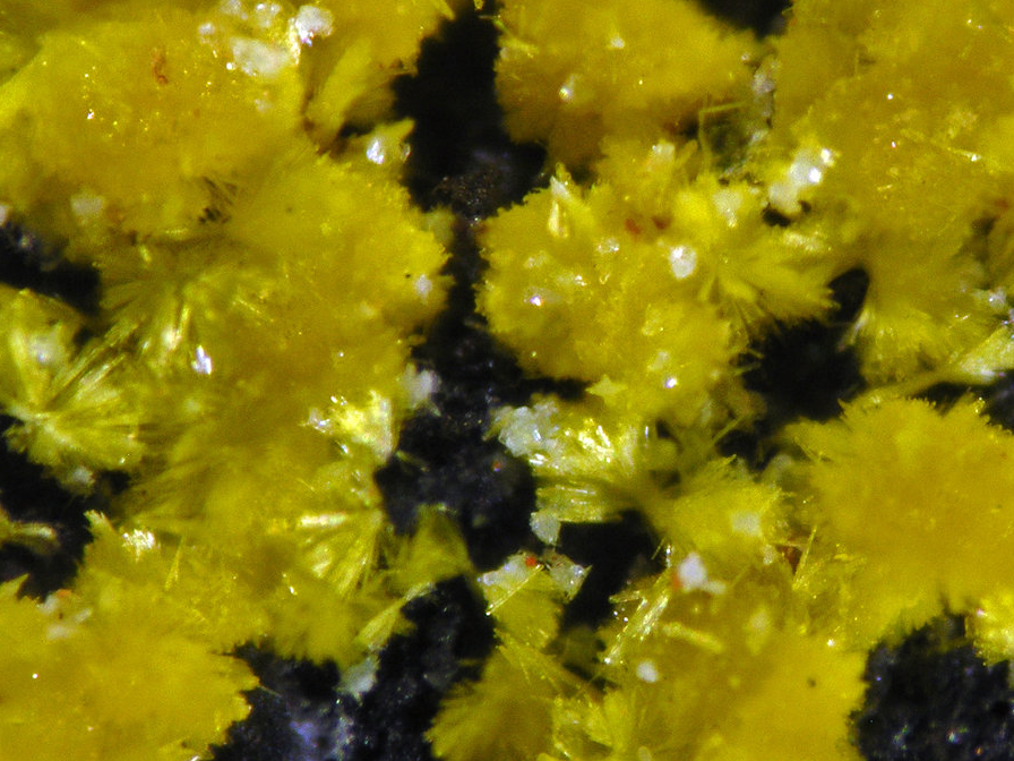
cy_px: 427
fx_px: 2929
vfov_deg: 14.8
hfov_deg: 19.4
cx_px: 818
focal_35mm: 100
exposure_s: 1/4
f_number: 3.8
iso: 100
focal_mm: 14.2
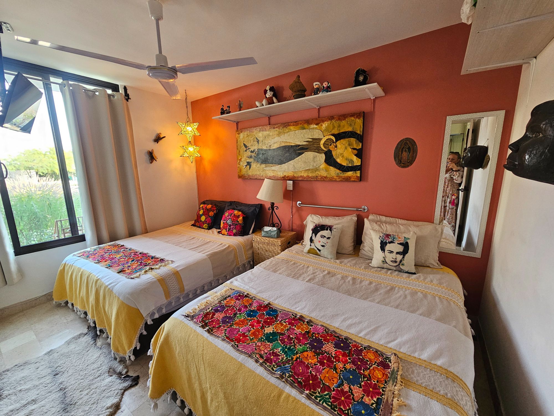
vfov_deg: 89.9
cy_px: 208
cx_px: 277
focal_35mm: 13
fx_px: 208
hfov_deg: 106.2
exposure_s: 1/60.2
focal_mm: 2.2
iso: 250
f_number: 2.2
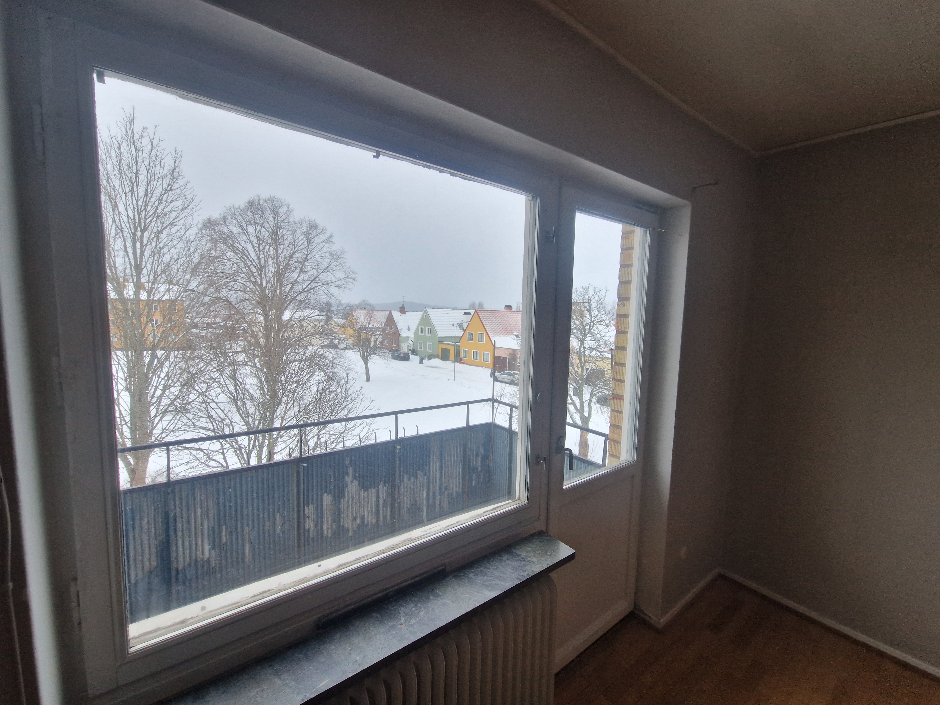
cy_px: 352
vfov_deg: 89.9
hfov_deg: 106.2
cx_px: 470
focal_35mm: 13
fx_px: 353
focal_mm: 2.2
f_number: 2.2
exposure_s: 1/120
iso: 50
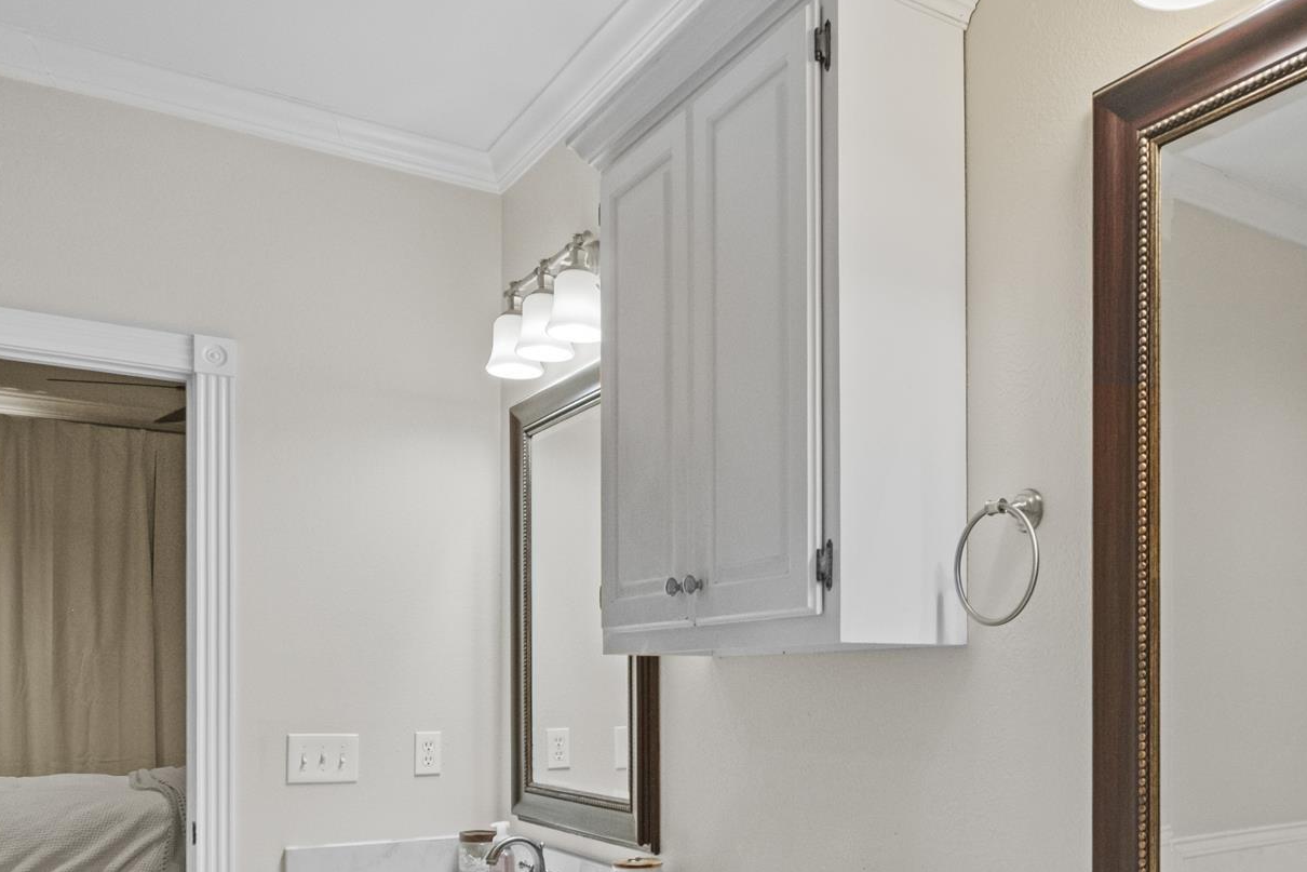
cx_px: 853
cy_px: 685
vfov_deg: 40.8
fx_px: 1126
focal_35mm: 31
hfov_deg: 59.1
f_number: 8
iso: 400
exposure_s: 1/2
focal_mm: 10
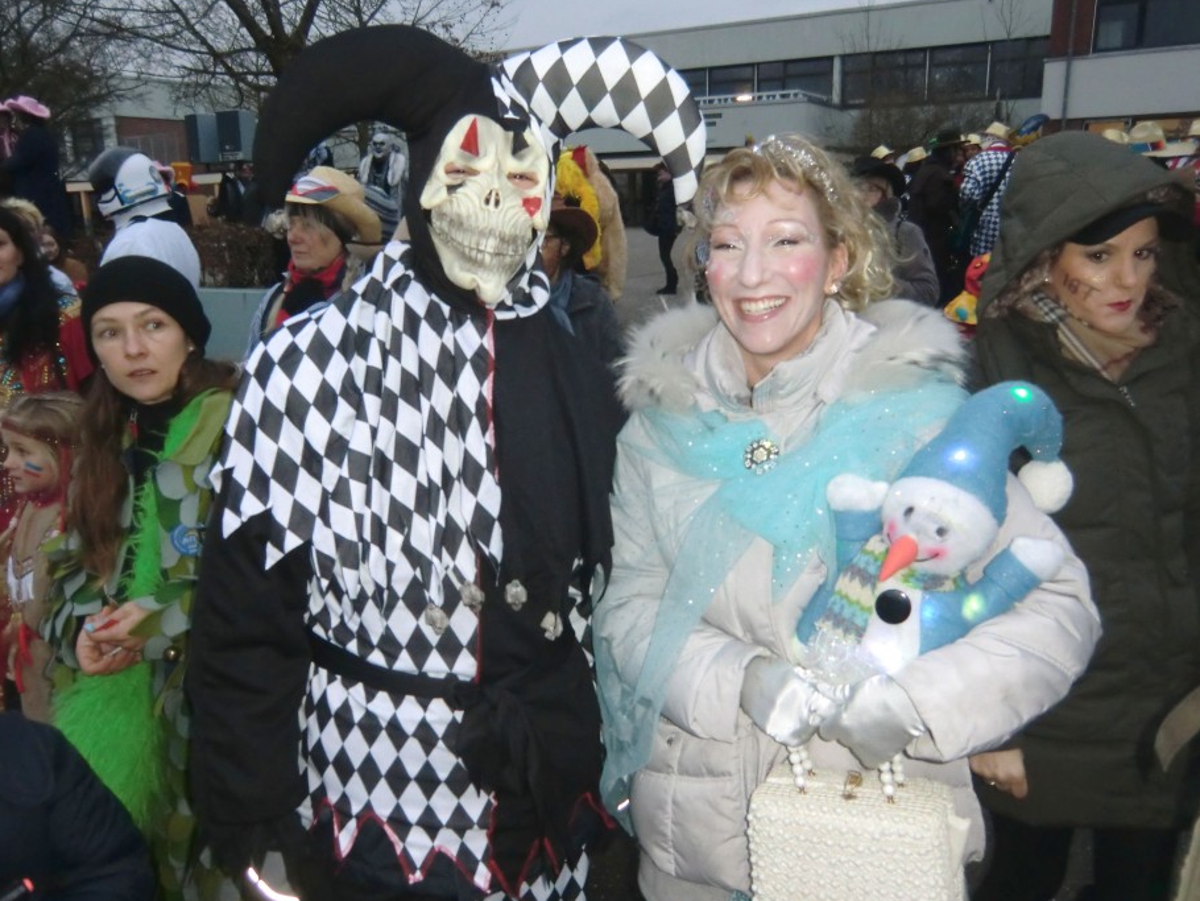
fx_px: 936
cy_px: 434
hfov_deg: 65.3
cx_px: 596
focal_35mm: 27
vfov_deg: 51.4
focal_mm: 4.3
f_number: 3.2
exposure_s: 1/60
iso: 400
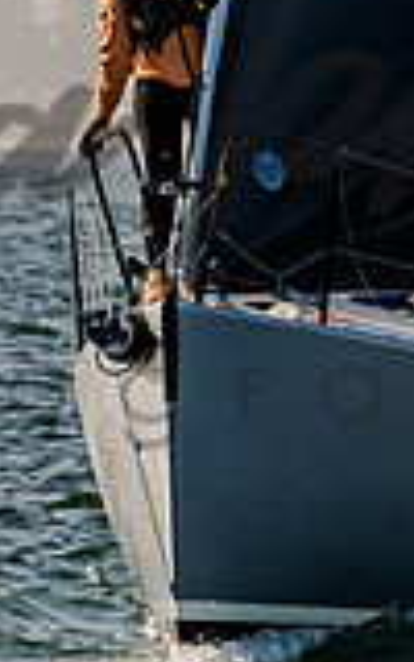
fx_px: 17782
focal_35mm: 985
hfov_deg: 1.3
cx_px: 155
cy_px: -49
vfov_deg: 2.1
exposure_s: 1/1600
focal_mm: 200
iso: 400
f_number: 6.3
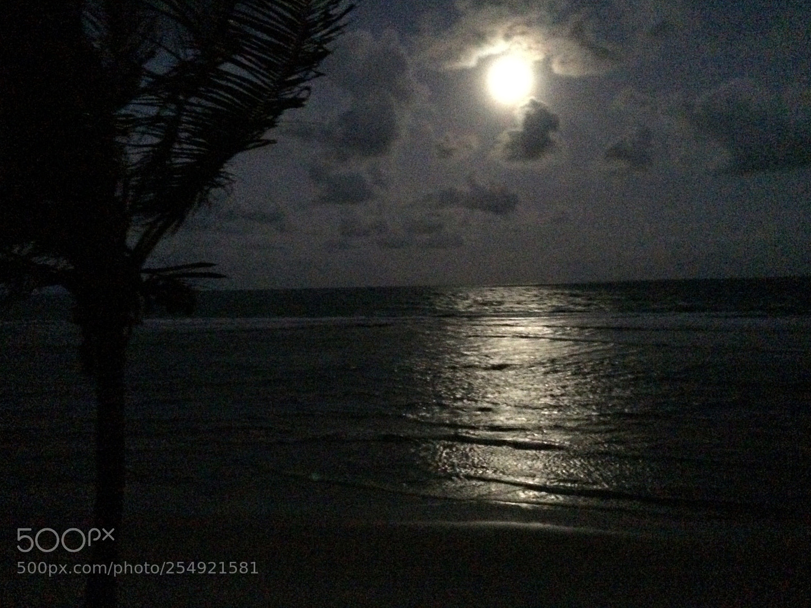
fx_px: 703
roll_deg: +2.0
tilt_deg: -3.4
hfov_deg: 60.0
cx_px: 404
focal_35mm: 30
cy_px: 295
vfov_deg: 46.8
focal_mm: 4.15
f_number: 2.2
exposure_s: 1/15
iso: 2000
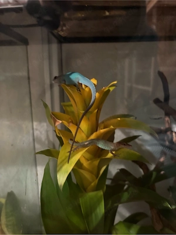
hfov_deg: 53.1
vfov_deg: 67.3
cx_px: 88
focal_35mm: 26
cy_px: 118
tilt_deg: -11.7
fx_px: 176
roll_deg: +1.1
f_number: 1.6
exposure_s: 1/25
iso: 800
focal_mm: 5.96
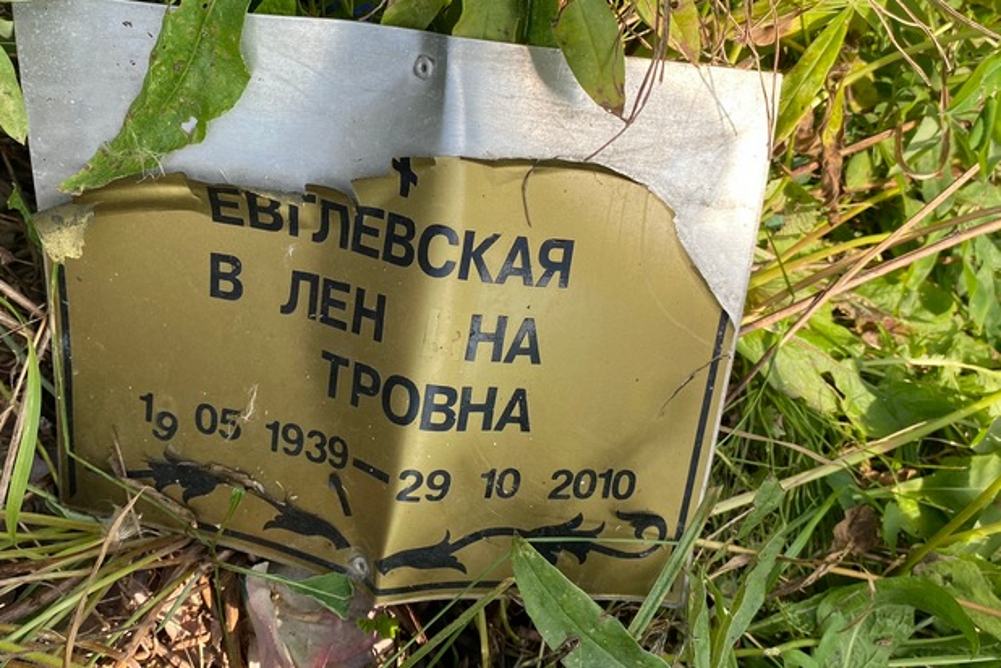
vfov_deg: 37.6
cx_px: 471
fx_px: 973
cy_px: 253
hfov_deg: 54.4
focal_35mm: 35
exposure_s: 1/706
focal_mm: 4.25
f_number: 1.8
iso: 32
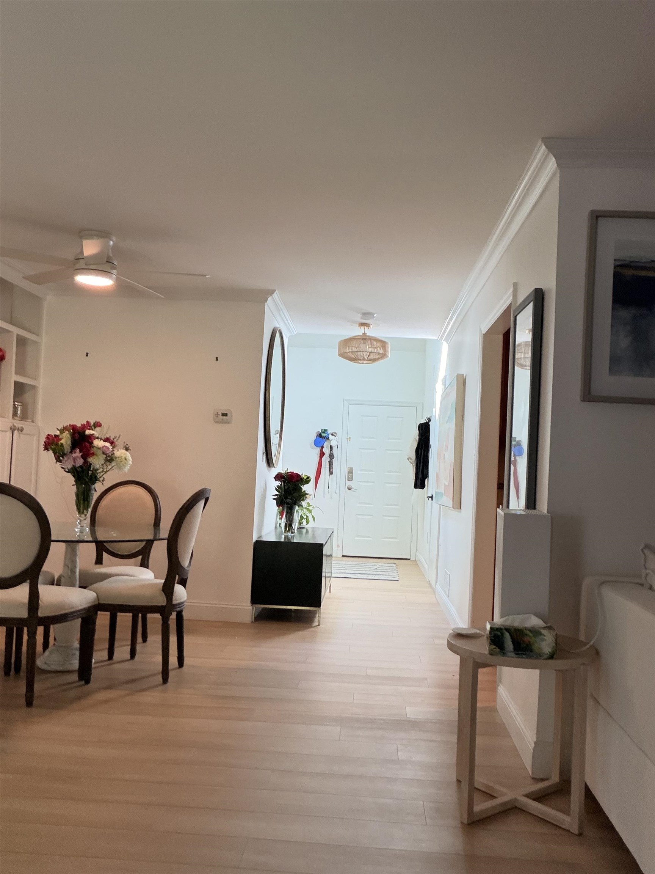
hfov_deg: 46.8
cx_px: 328
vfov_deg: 60.0
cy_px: 437
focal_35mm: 30
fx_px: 757
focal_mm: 2.71
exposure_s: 1/60
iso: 200
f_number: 1.9
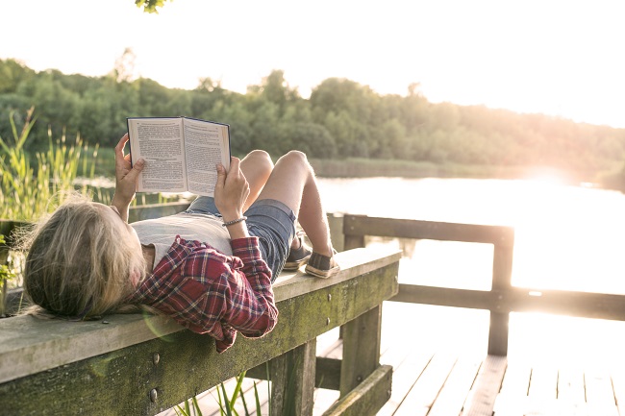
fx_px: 868
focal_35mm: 50
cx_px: 312
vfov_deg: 27.0
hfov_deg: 39.6
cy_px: 208
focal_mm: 50
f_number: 5
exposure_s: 1/160
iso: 400
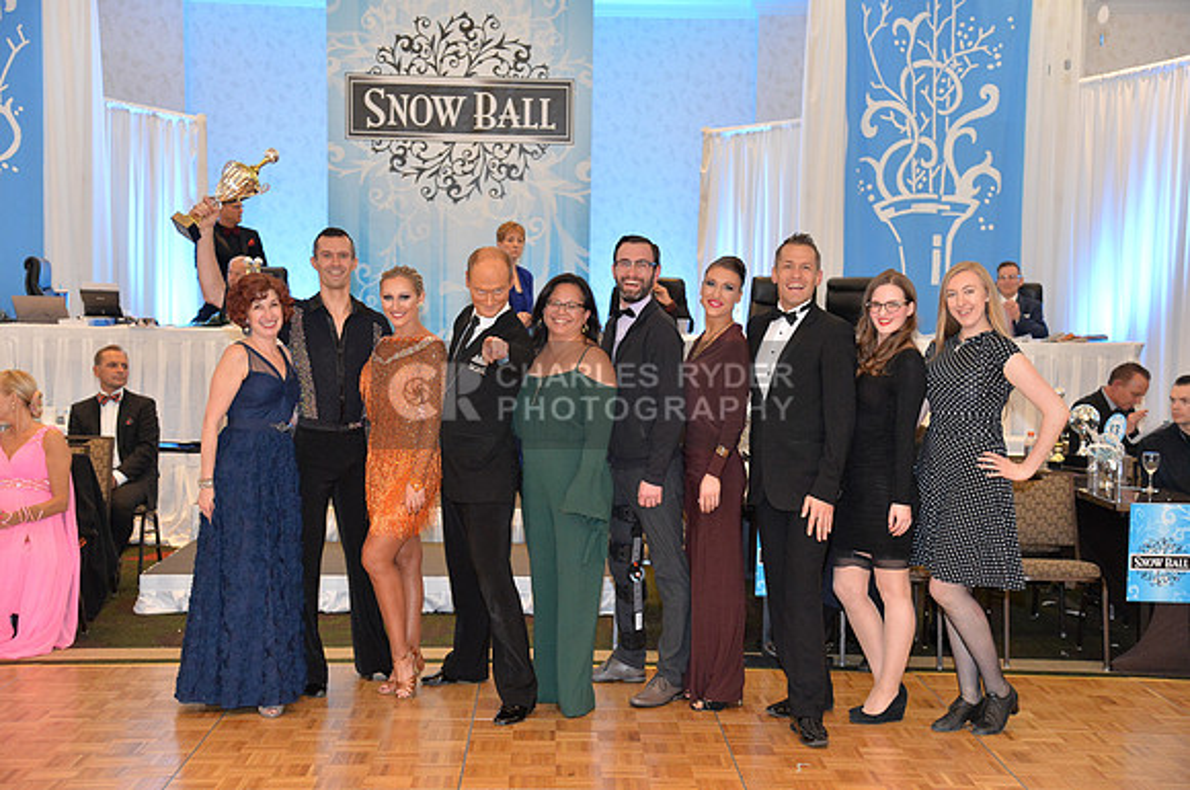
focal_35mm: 52
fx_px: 1716
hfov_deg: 38.2
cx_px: 595
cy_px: 395
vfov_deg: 25.9
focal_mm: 52
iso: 3200
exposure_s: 1/250
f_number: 4.5
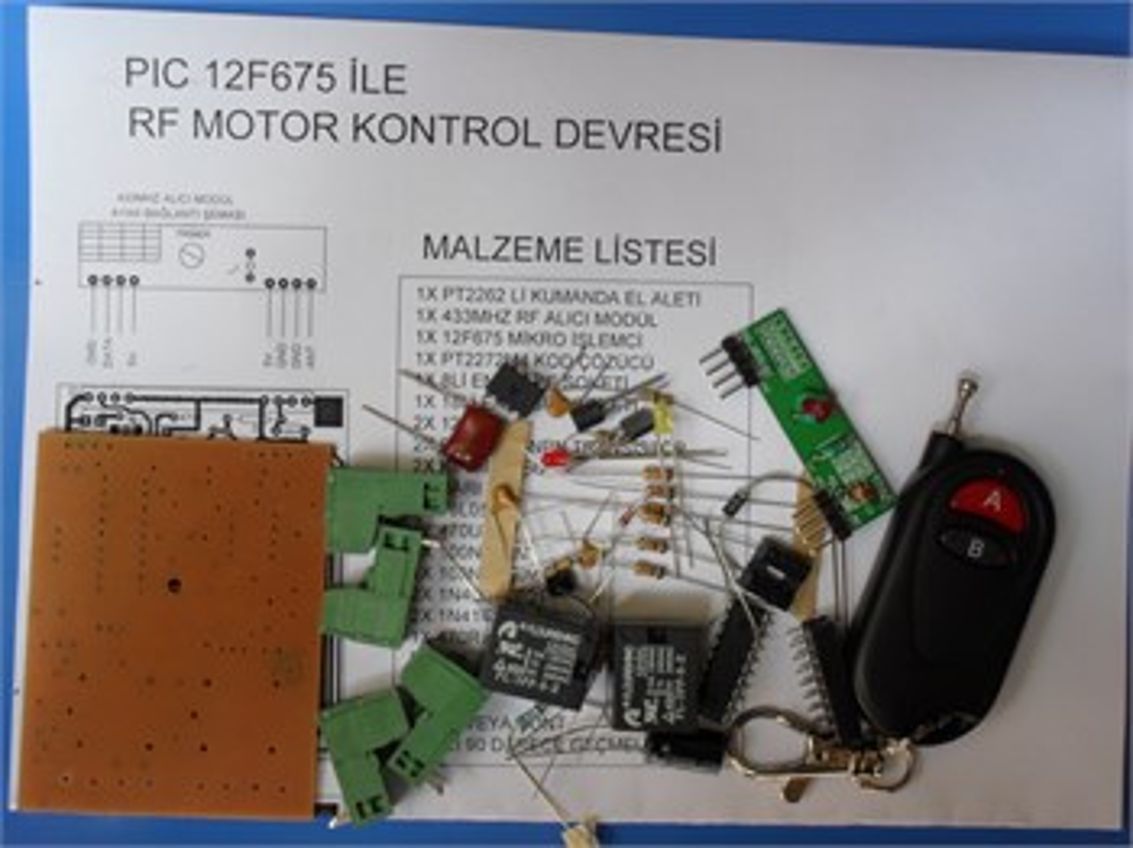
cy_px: 424
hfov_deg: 38.9
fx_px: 1603
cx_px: 566
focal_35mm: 49
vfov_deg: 29.6
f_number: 3.9
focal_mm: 8.7
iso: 160
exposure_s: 1/30
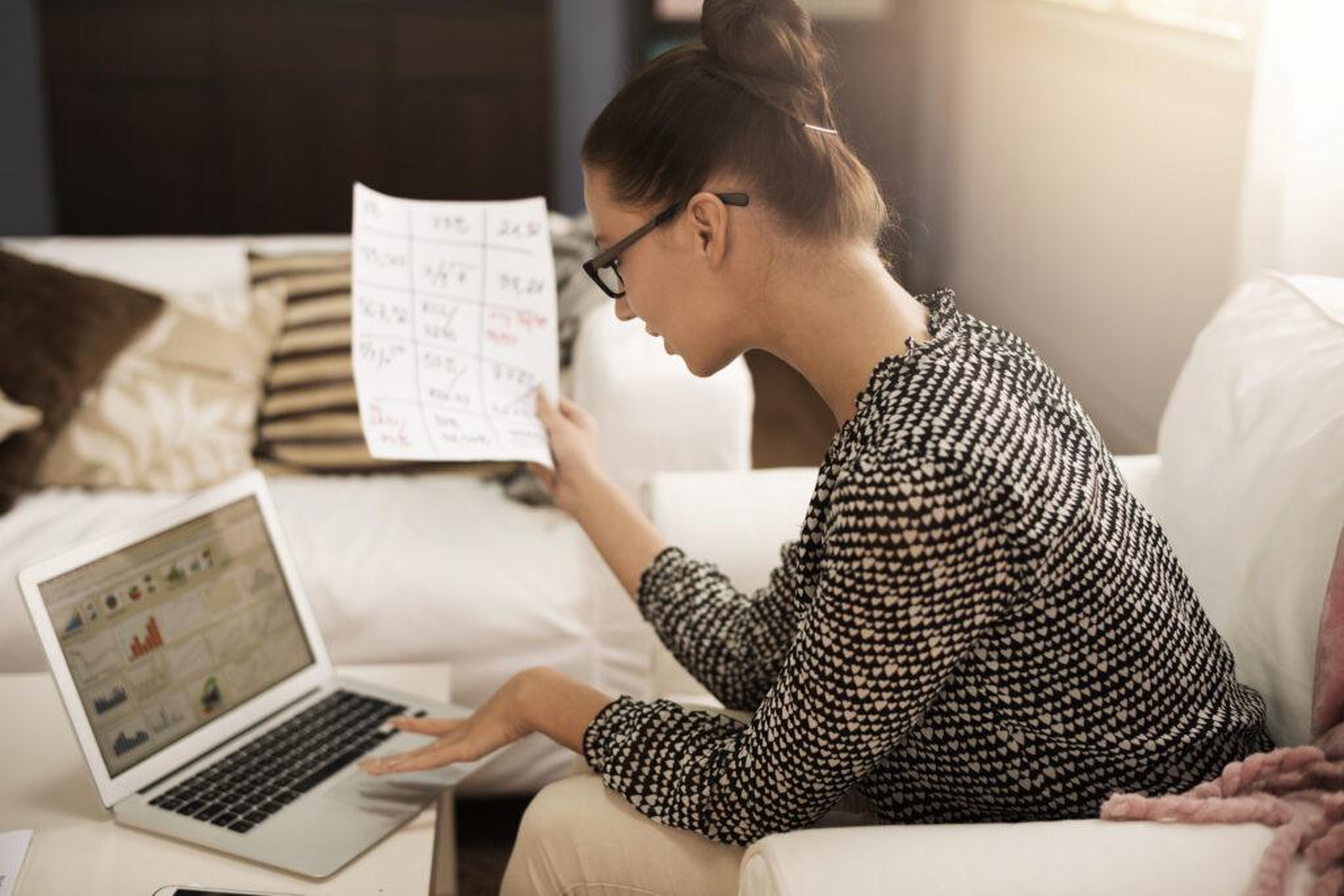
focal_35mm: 50
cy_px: 448
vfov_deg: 27.0
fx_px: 1867
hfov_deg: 39.6
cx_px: 672
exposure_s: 1/125
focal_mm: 50
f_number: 2.2
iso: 125
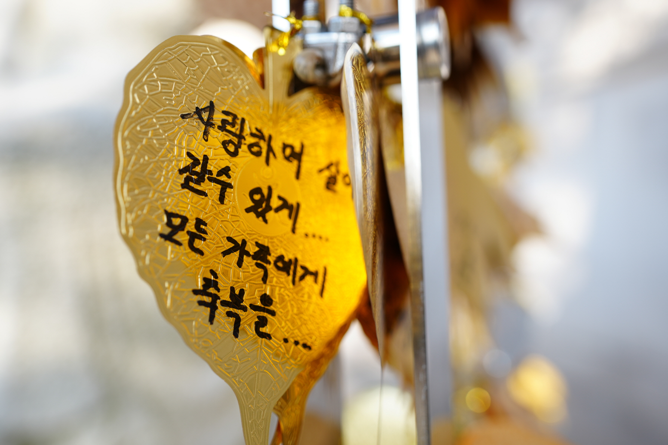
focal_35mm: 35
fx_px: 649
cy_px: 222
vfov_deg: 37.9
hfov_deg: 54.4
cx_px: 334
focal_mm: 35
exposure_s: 1/200
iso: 100
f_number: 3.2
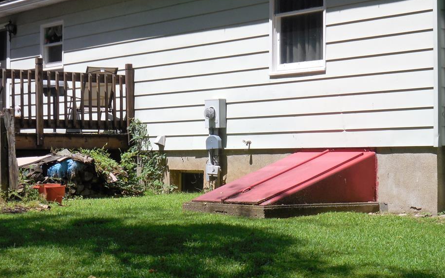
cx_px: 225
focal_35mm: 86
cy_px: 142
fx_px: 1043
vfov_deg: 15.2
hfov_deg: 24.1
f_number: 6
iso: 125
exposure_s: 1/400
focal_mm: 12.8
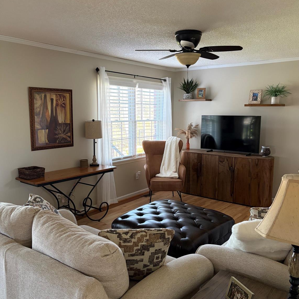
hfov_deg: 52.5
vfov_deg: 52.5
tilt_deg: -6.9
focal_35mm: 31
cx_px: 151
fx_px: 303
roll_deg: +0.0
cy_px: 149
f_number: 1.6
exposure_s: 1/60
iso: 320
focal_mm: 5.96
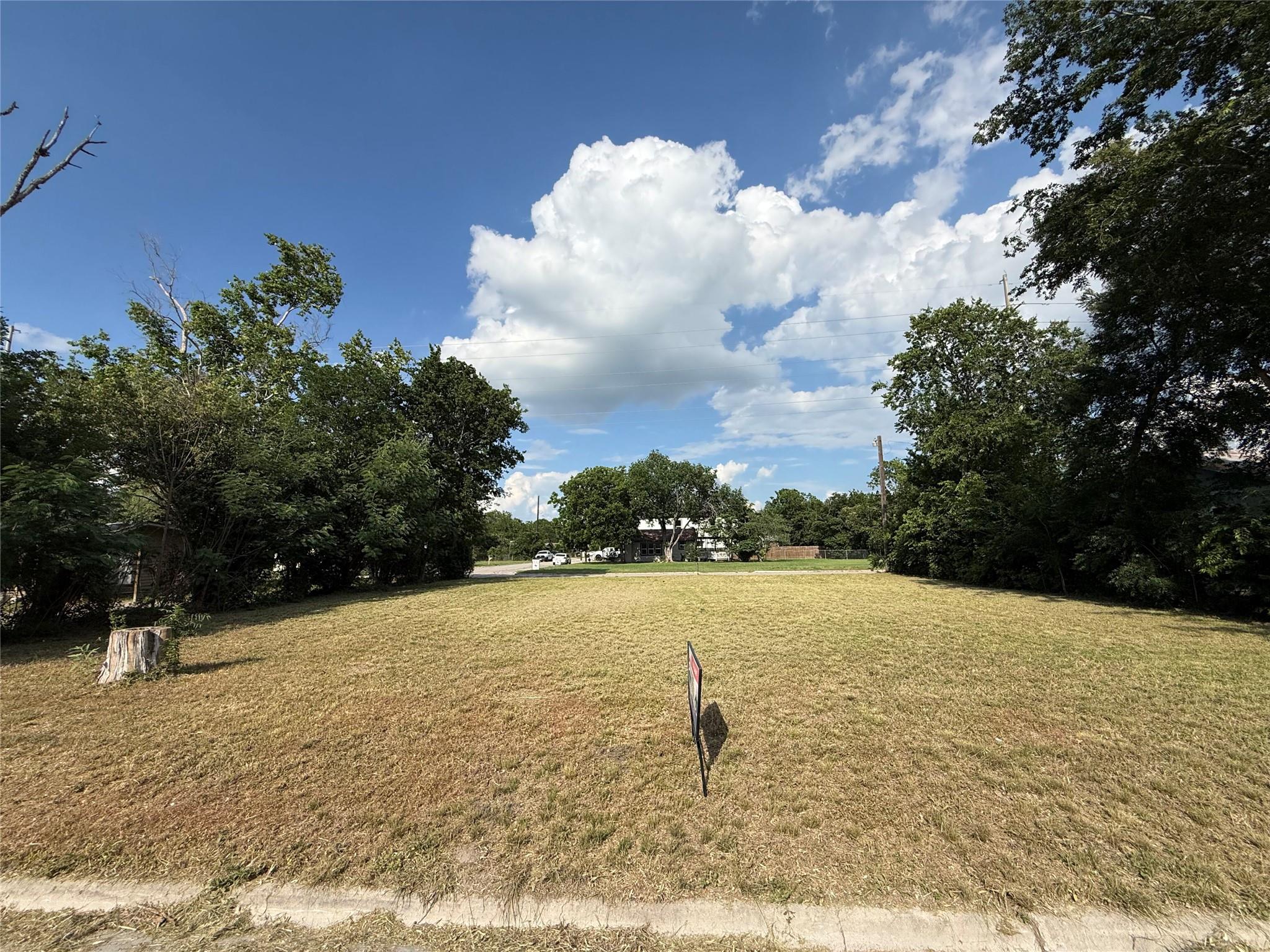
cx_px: 635
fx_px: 514
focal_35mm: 14
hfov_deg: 102.1
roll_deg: +1.1
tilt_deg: +9.3
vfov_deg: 85.7
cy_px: 476
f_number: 2.2
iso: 50
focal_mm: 2.22
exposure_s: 1/3289
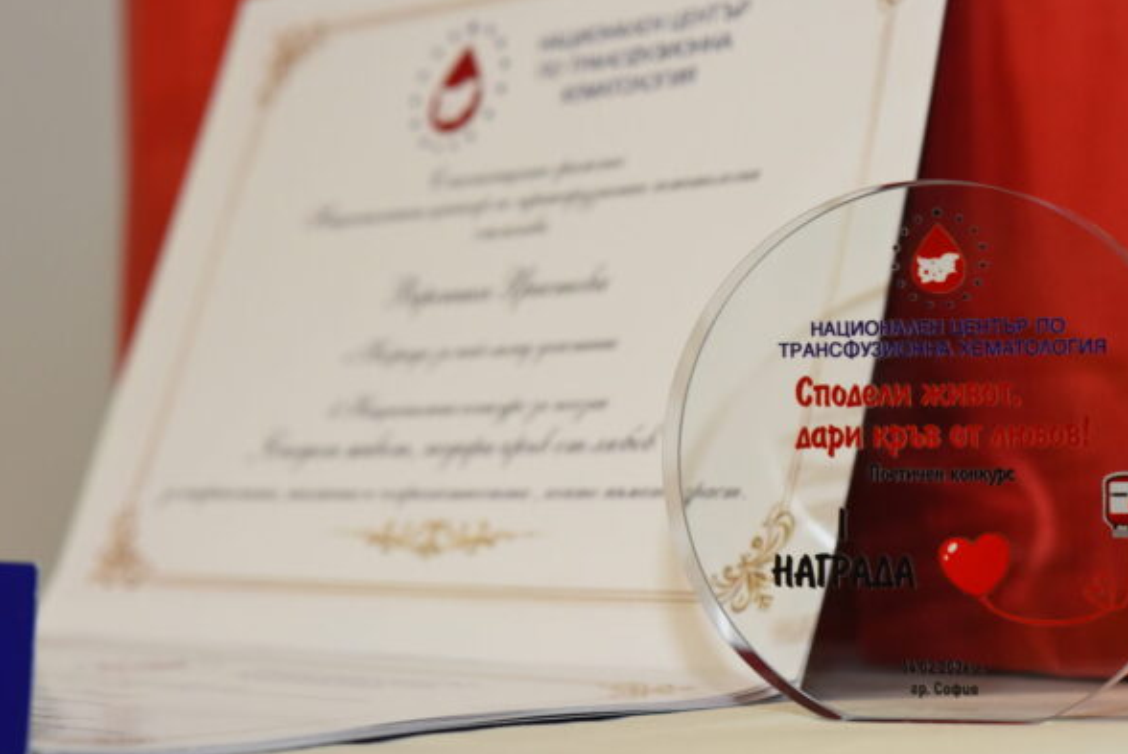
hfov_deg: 18.4
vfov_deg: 12.4
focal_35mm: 111
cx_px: 687
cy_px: 333
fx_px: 3480
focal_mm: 85
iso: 1800
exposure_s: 1/125
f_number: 6.3
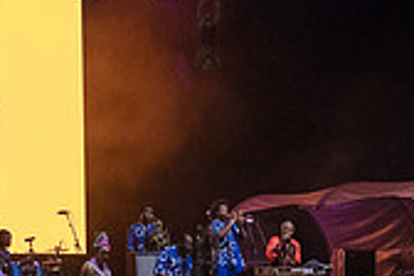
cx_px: 287
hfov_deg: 13.7
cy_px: 276
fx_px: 1713
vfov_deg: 9.2
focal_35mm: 149
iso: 5000
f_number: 4
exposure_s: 1/1000
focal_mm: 35
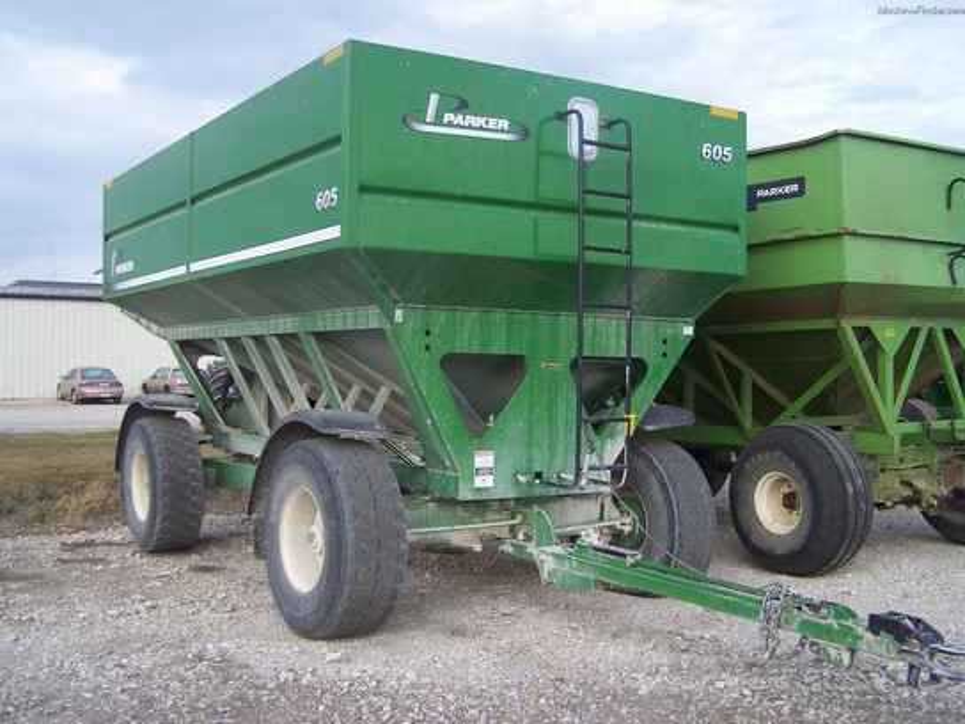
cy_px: 362
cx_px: 482
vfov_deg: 37.7
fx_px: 1059
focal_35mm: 38
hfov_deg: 49.0
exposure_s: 1/250
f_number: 2.8
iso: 80
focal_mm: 6.3
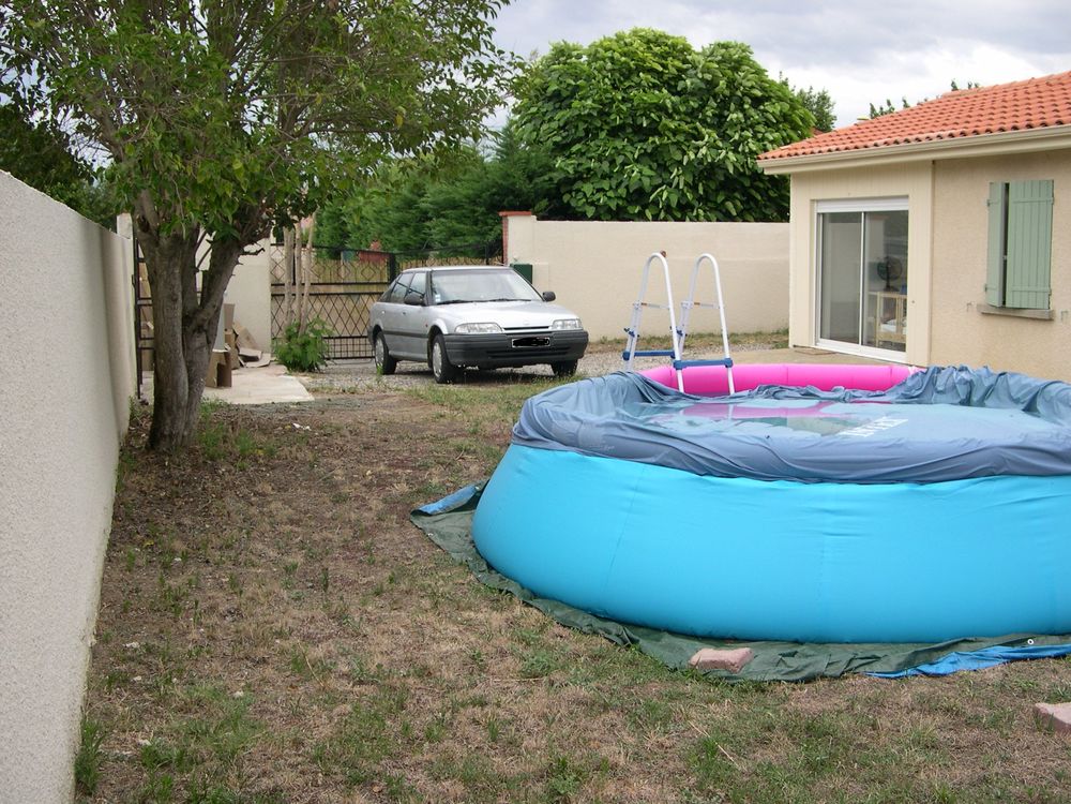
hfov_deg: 49.0
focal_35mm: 38
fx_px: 1176
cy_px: 402
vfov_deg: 37.7
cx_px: 536
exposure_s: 1/439
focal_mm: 8
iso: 100
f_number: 2.8
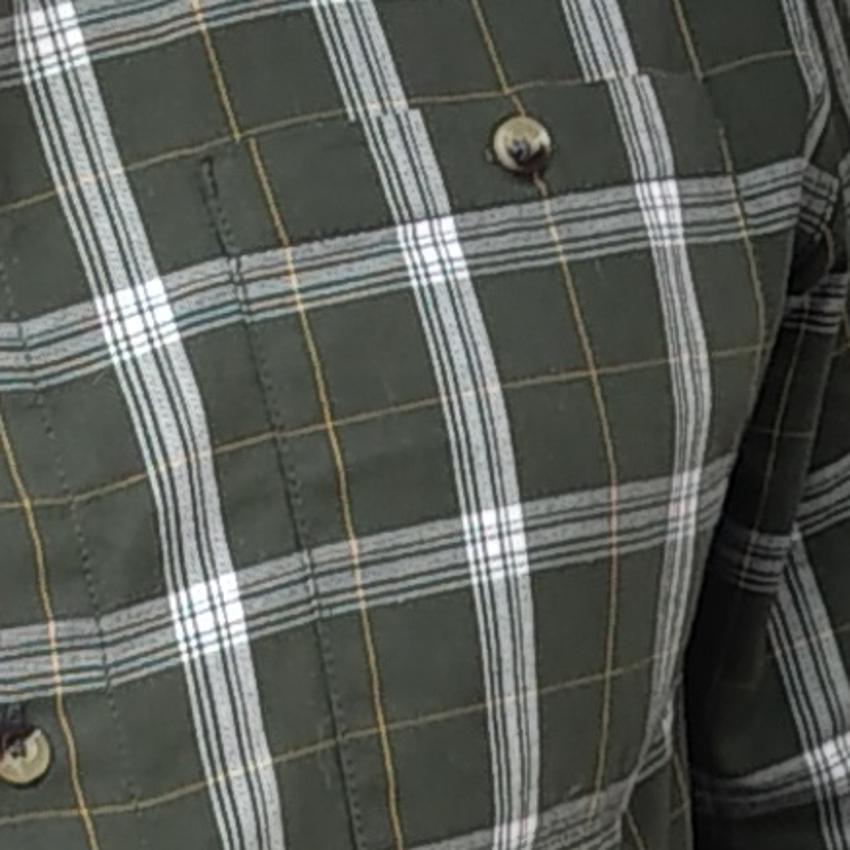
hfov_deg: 8.1
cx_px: 1618
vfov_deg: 8.4
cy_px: 134
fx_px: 5751
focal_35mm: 207
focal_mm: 4.71
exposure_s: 1/50.1
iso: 252
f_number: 1.7
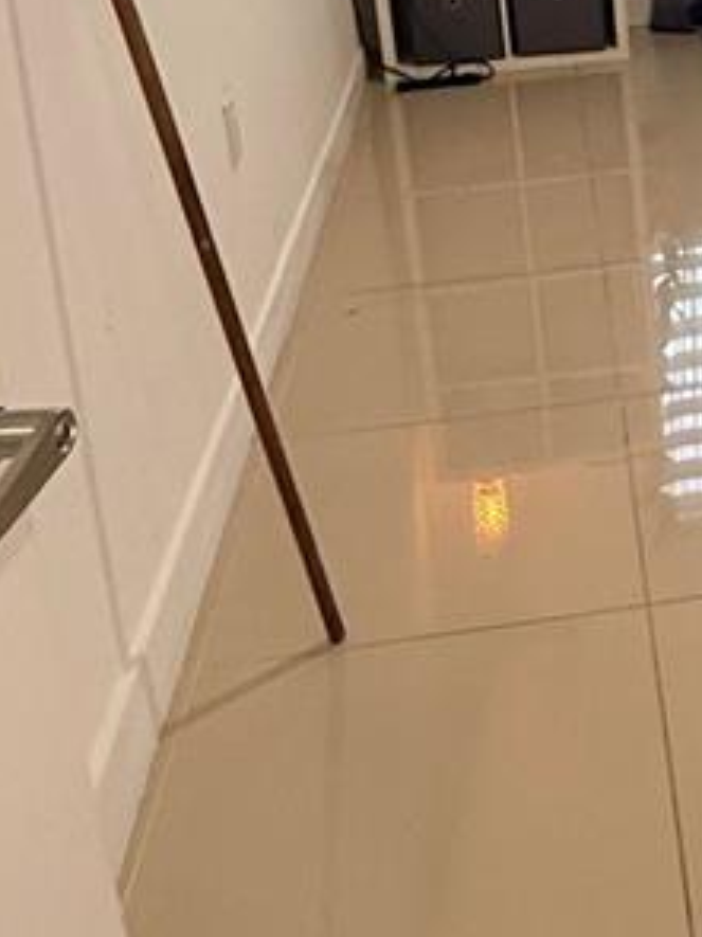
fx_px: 1542
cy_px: 76
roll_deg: +2.9
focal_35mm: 57
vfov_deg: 32.0
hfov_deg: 23.9
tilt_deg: -17.0
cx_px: 788
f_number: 2.2
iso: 500
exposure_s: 1/120
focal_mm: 2.22
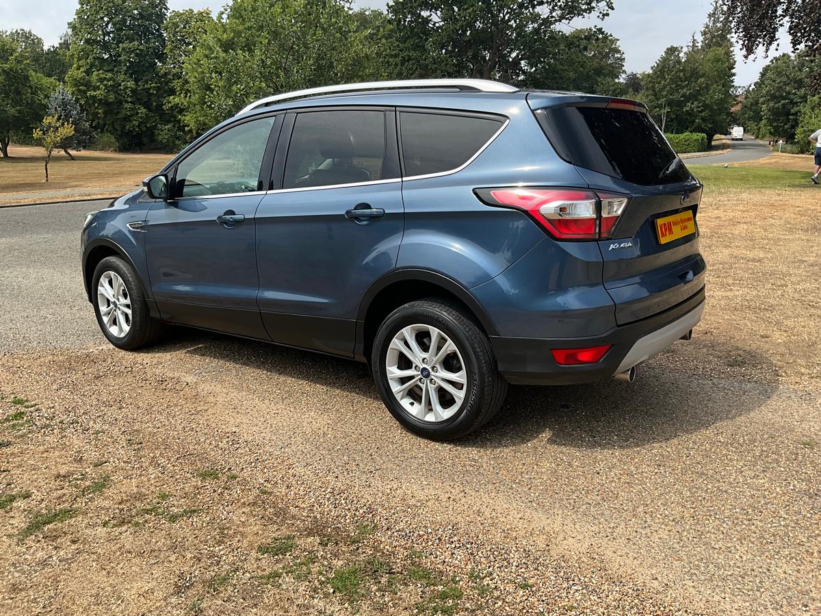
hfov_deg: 61.7
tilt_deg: -13.2
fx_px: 688
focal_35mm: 29
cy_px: 308
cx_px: 410
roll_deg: -2.3
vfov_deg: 48.2
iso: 25
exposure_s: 1/1626
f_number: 1.8
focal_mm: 3
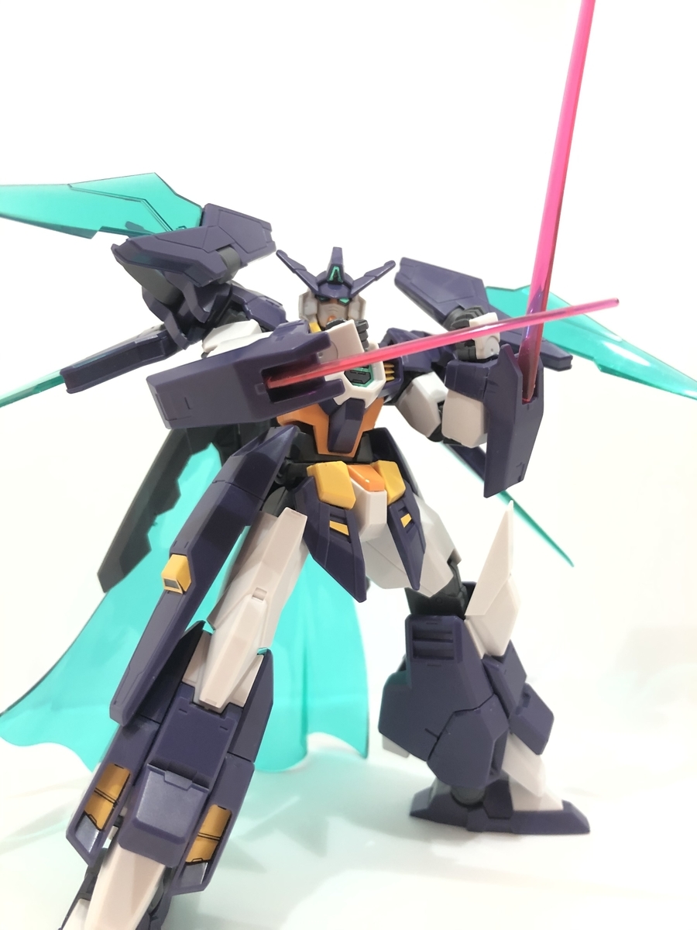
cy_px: 465
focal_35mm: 28
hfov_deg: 49.7
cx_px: 348
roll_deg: -1.2
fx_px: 752
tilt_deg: -1.2
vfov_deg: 63.4
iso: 50
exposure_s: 1/15
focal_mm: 3.99
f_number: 1.8
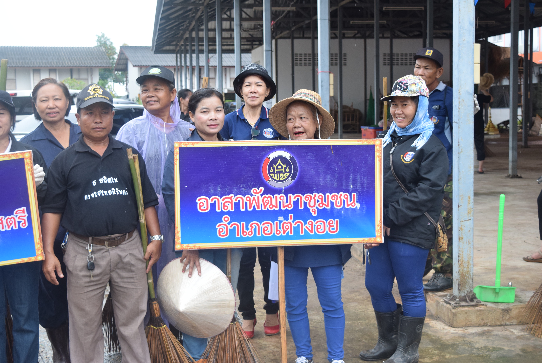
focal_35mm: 57
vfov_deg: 23.8
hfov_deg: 35.0
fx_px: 859
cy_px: 182
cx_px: 271
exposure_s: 1/640
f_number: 4.8
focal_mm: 38
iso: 800
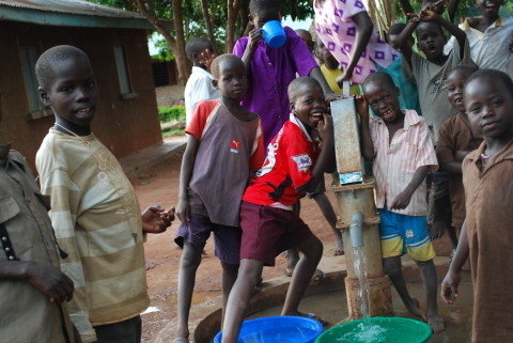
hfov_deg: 31.9
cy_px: 172
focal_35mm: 63
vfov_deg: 21.6
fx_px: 899
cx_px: 256
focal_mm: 42
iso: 200
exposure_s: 1/100
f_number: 5.3
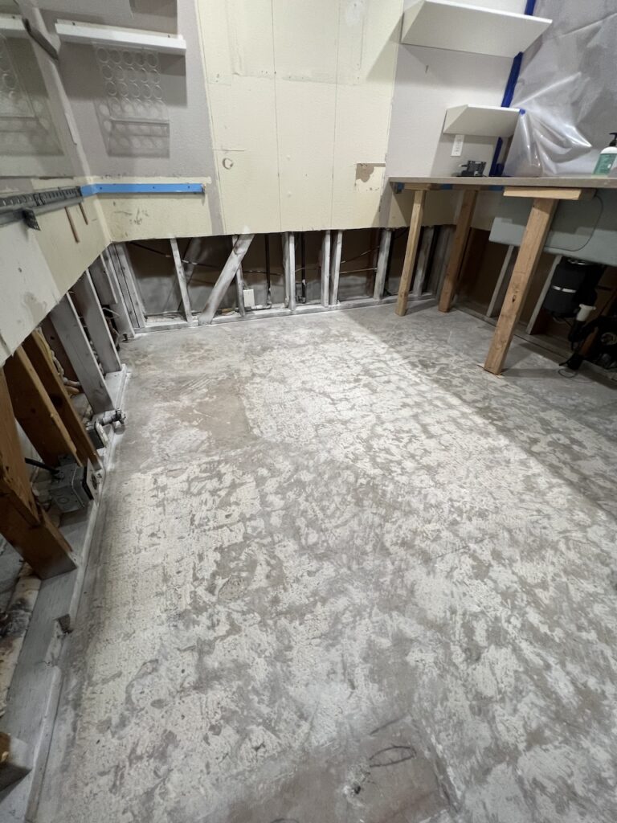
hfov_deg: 89.9
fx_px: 309
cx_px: 308
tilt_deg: -38.1
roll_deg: -0.2
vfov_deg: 106.2
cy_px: 412
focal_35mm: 13
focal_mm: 1.57
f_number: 1.8
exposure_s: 1/120
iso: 160
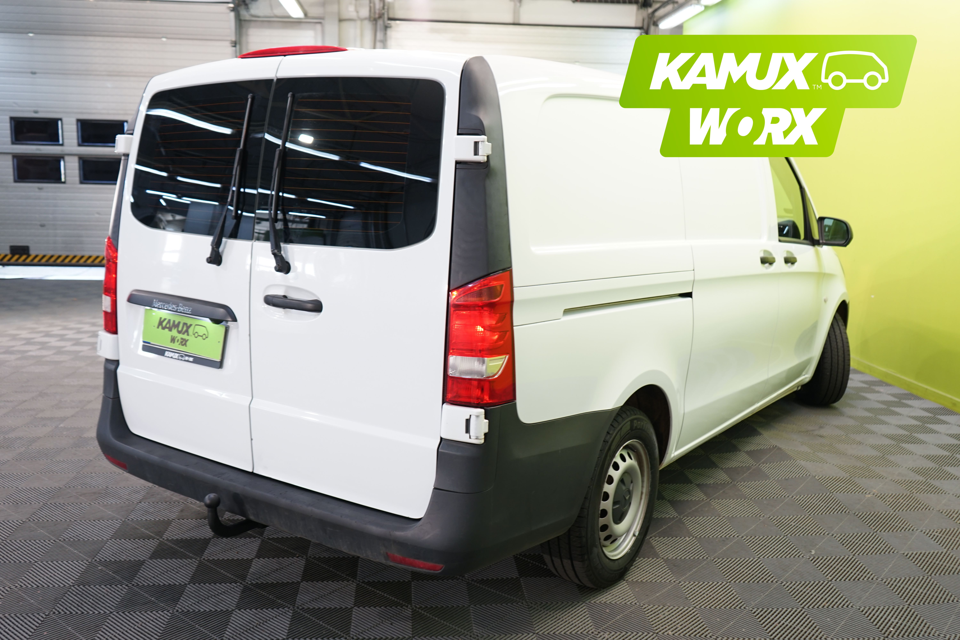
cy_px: 320
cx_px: 480
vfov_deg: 41.1
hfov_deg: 58.7
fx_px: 853
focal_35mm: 32
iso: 400
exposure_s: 1/30
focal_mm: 32
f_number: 4
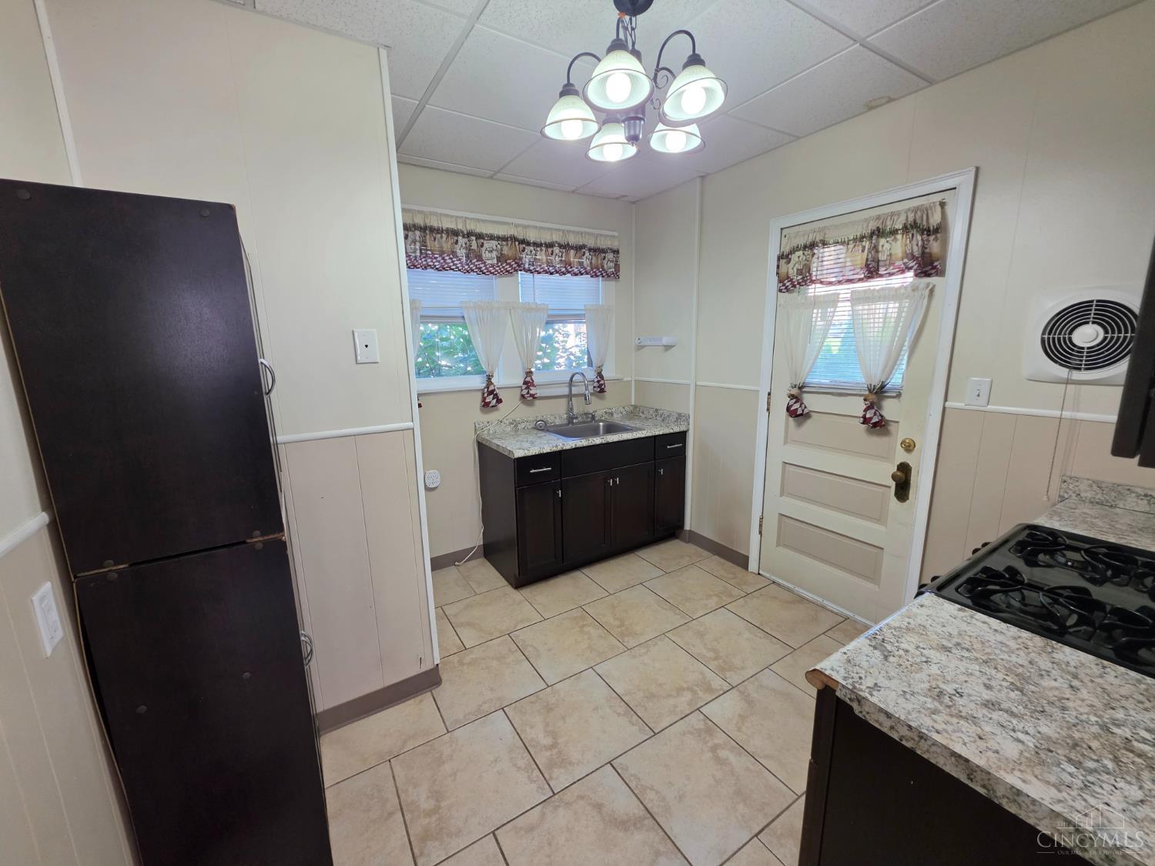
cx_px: 578
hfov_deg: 106.2
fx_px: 434
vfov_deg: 89.9
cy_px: 433
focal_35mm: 13
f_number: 1.9
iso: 100
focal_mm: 2.2
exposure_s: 1/120
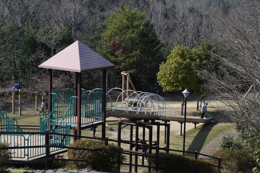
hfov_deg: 24.6
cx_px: 130
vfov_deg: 16.6
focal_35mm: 82
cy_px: 86
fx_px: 596
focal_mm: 55
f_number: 9
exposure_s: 1/320
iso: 200
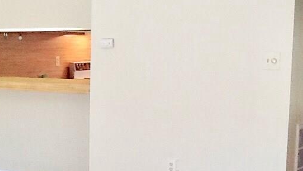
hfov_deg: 23.0
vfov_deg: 13.4
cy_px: 142
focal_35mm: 90
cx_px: 20
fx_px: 723
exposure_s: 1/60
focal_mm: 2.03
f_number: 2.4
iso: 50
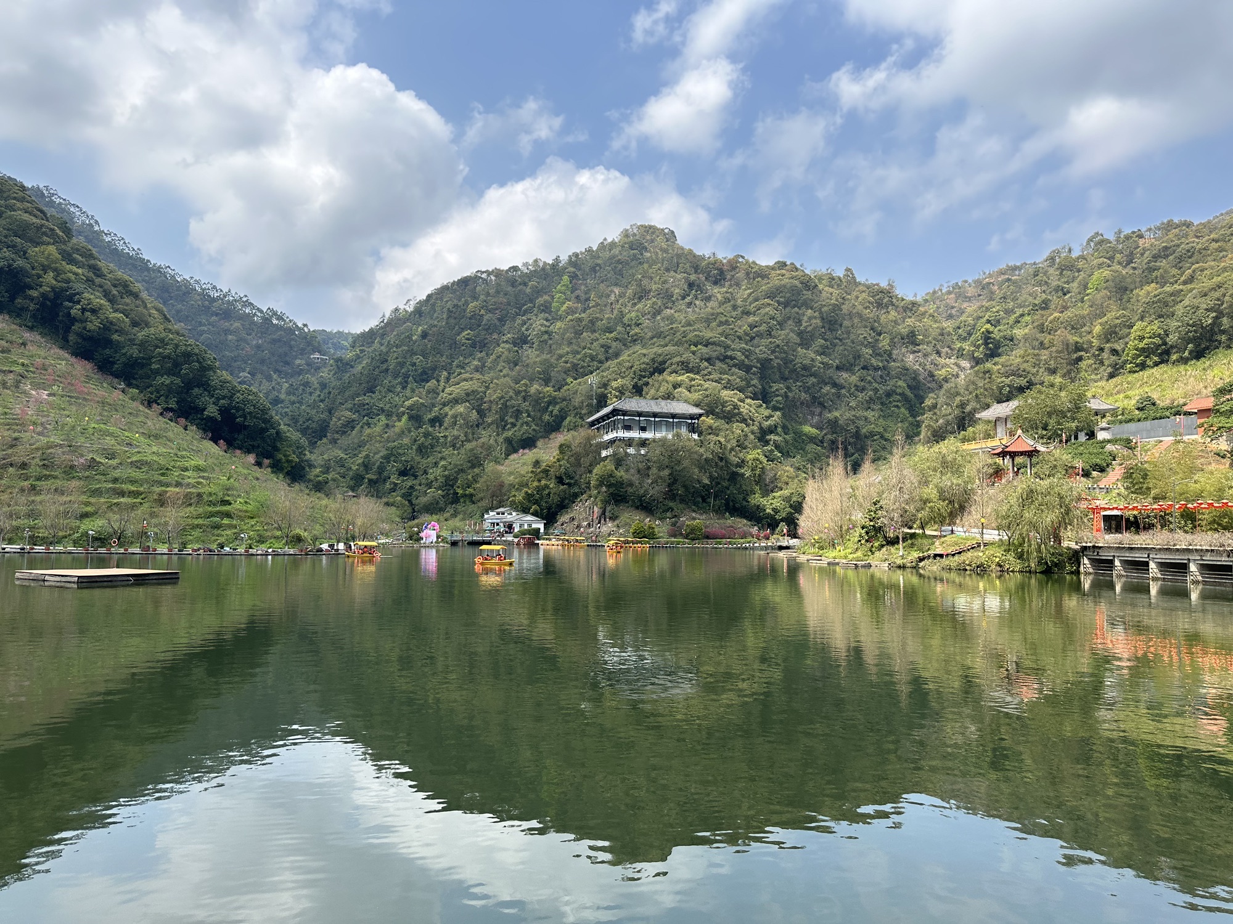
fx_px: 855
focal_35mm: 24
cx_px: 616
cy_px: 462
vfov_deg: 56.8
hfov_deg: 71.6
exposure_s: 1/1289
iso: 80
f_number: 1.78
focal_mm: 6.86
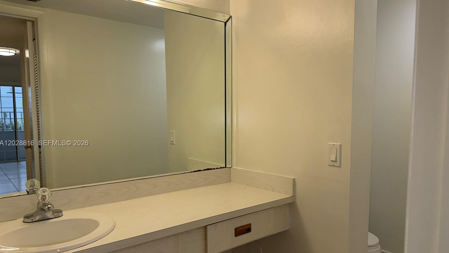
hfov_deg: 69.8
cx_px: 230
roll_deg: +0.7
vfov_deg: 42.8
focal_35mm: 27
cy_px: 144
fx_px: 322
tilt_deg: -5.3
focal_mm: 6.76
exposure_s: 1/153
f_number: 1.78
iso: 50
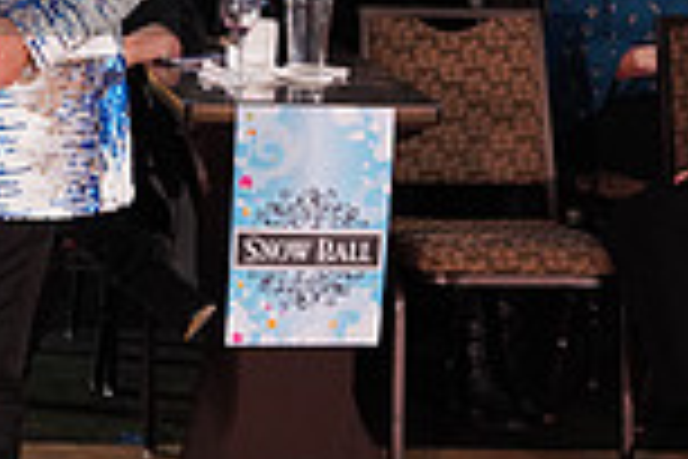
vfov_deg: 10.3
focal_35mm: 132
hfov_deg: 14.6
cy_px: -83
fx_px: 2516
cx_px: -310
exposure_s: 1/200
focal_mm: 34.7
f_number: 3.5
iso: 1250
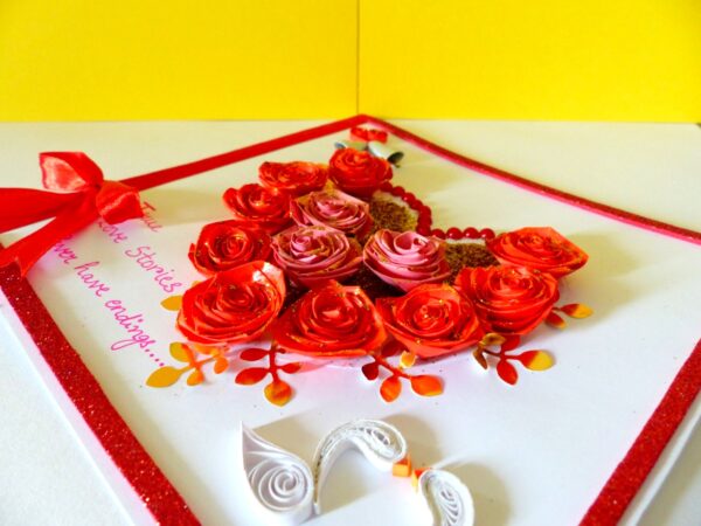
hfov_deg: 69.4
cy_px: 263
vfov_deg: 54.9
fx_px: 506
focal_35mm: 25
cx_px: 350
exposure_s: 1/25
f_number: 2.8
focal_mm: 4.5
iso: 400
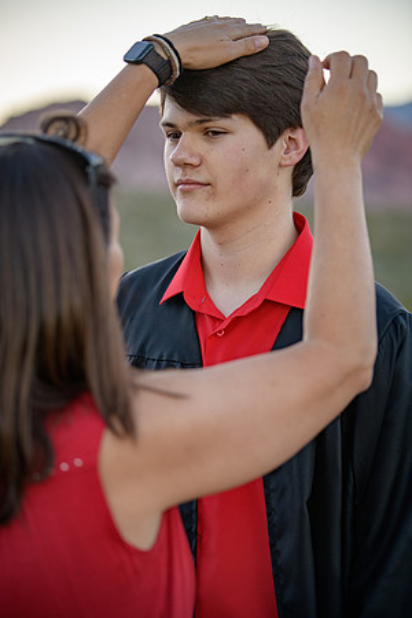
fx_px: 1631
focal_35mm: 95
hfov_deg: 14.4
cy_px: 309
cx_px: 206
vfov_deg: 21.5
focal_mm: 95
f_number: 2.8
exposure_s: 1/640
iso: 250
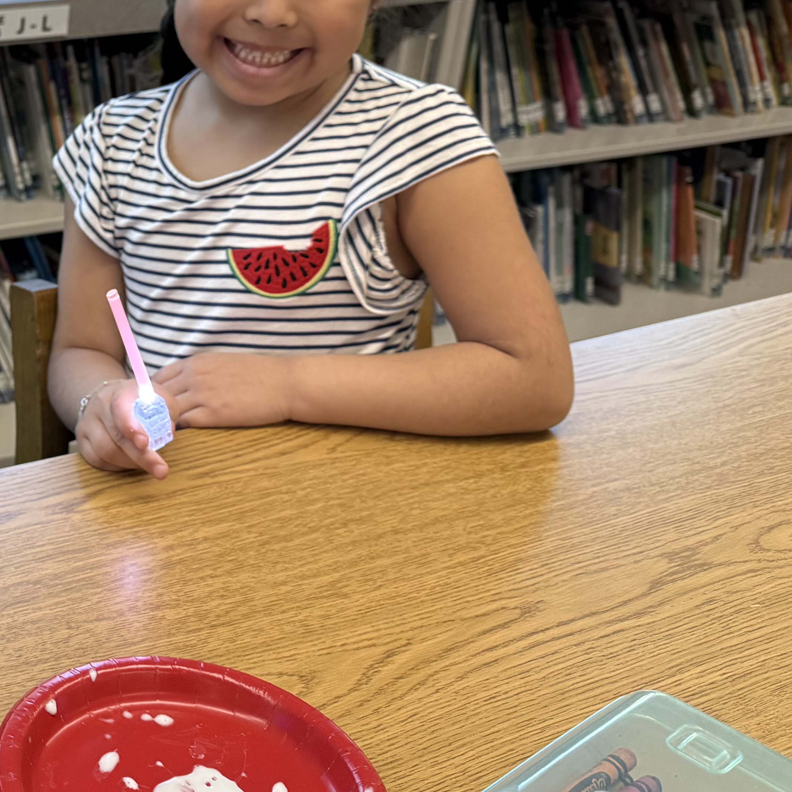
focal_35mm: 53
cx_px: -163
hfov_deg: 28.1
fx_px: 1372
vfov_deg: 31.8
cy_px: 226
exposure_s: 1/215
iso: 400
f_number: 1.78
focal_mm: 6.76
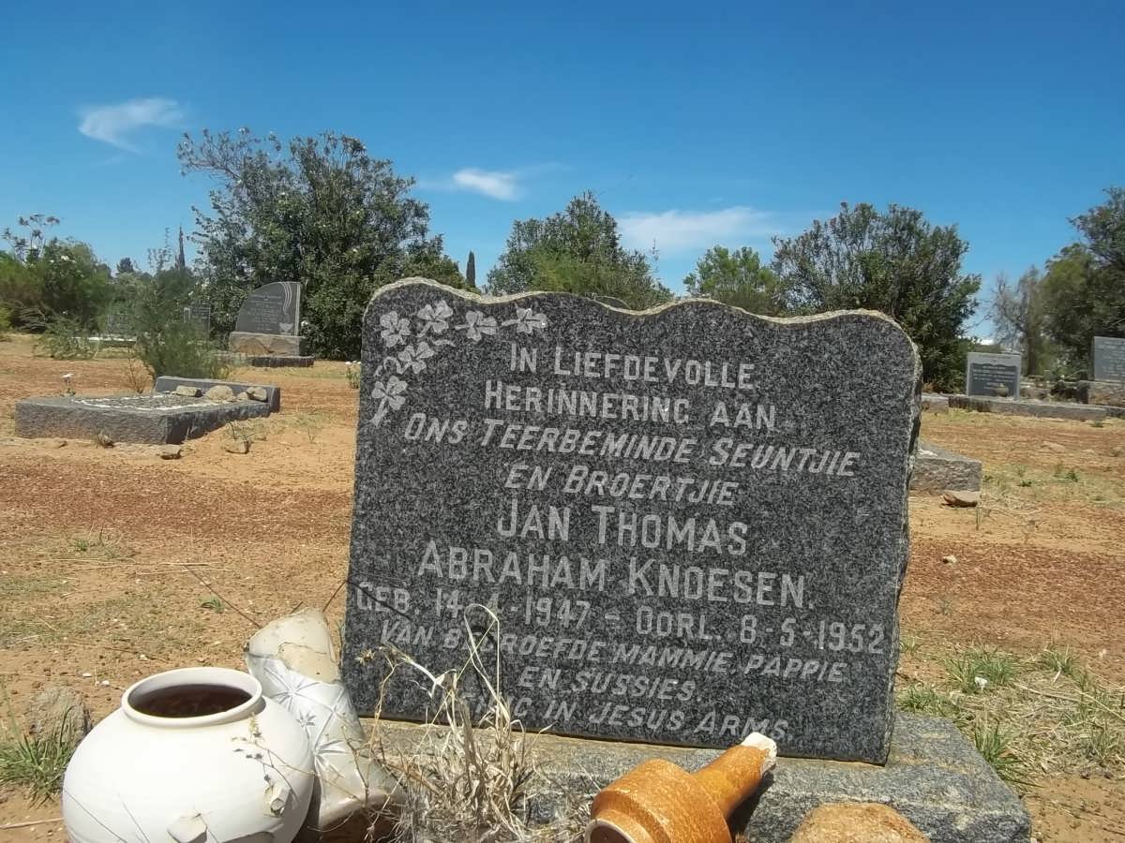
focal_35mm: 32
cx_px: 562
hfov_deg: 56.8
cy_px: 422
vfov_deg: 44.2
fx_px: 1040
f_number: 5.5
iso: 80
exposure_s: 1/640
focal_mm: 5.7
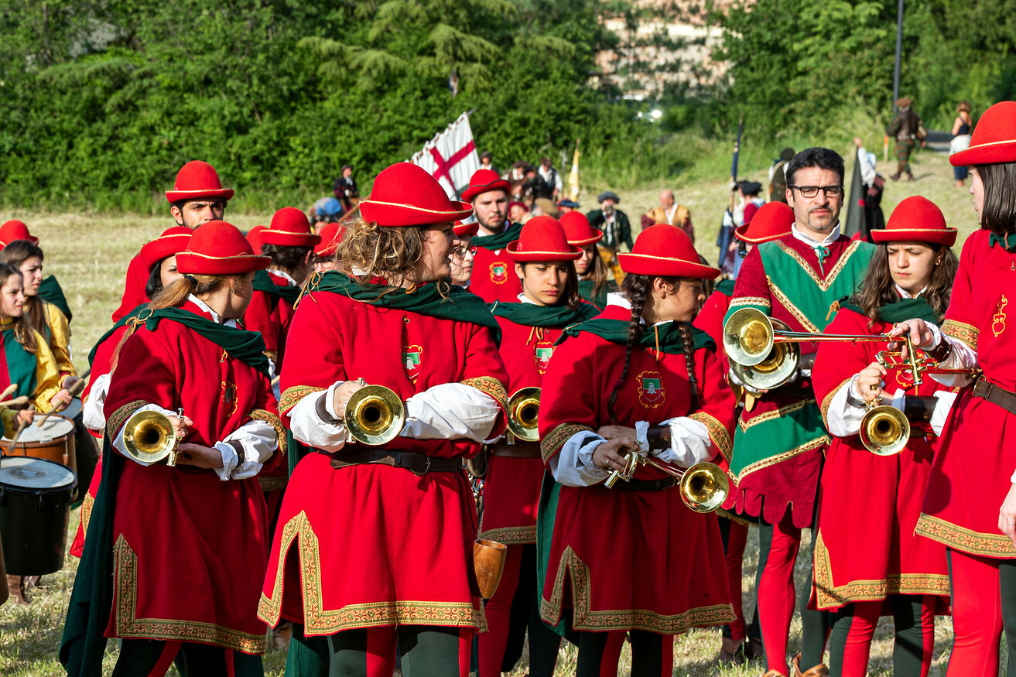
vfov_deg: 10.7
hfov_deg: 16.0
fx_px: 3612
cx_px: 384
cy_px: 376
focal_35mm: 128
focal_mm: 70
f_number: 8
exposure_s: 1/125
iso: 100
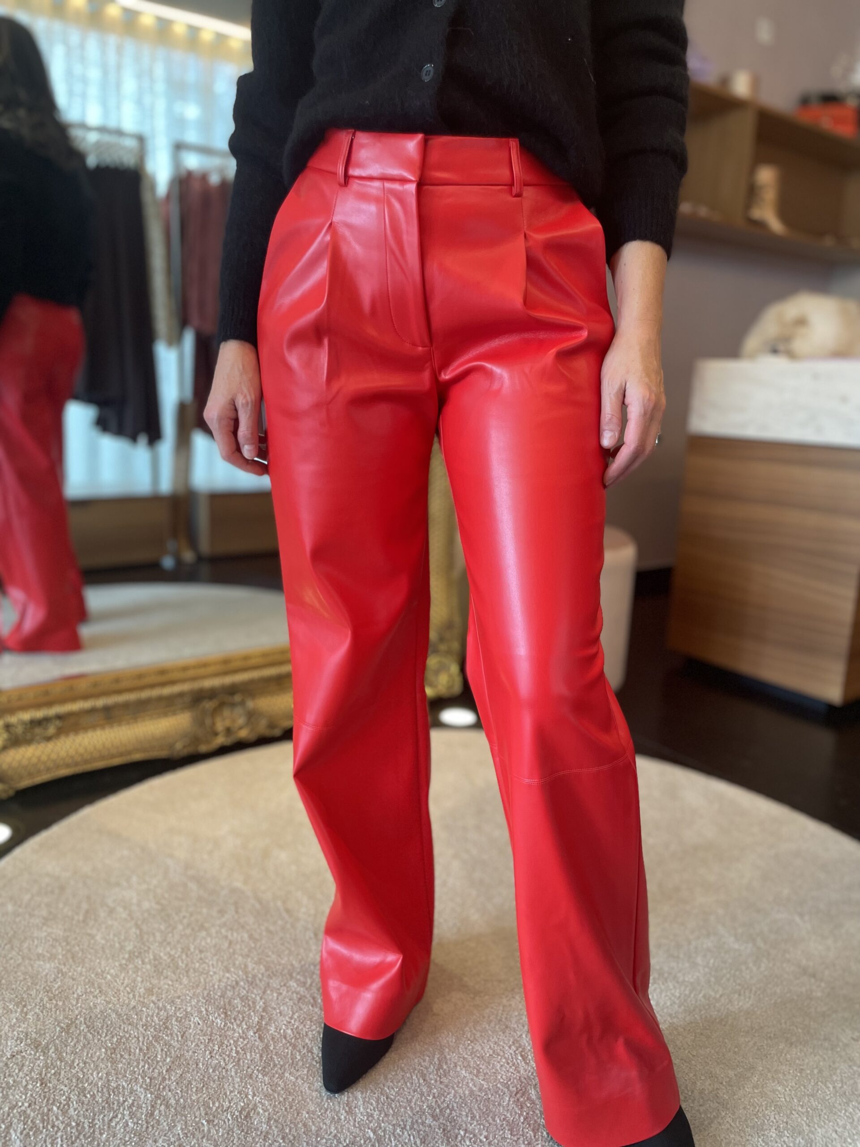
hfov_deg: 53.1
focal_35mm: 26
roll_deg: -1.7
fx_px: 861
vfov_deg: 67.3
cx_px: 430
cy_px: 574
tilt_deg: -11.9
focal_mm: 4.2
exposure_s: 1/50
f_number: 1.6
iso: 100
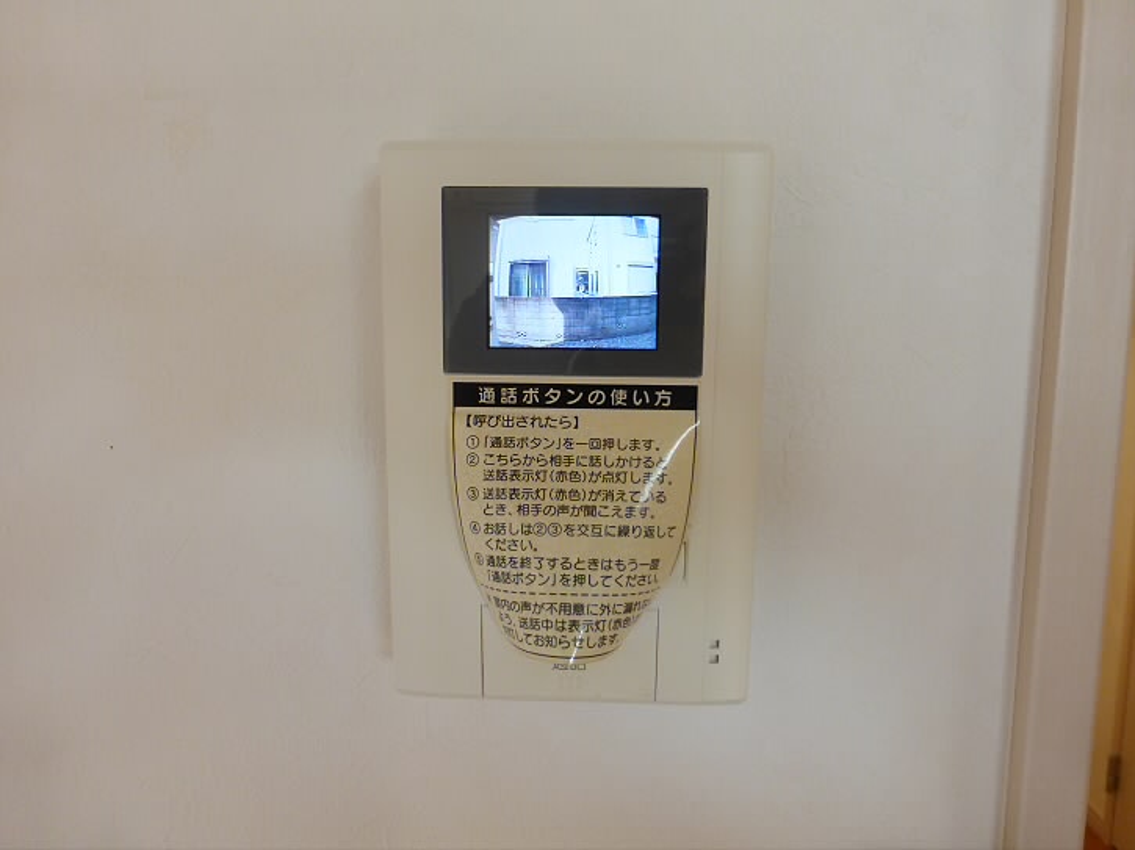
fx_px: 787
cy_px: 425
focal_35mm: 24
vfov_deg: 56.8
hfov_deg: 71.6
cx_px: 568
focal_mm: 4.3
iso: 250
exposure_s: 1/60
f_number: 3.3
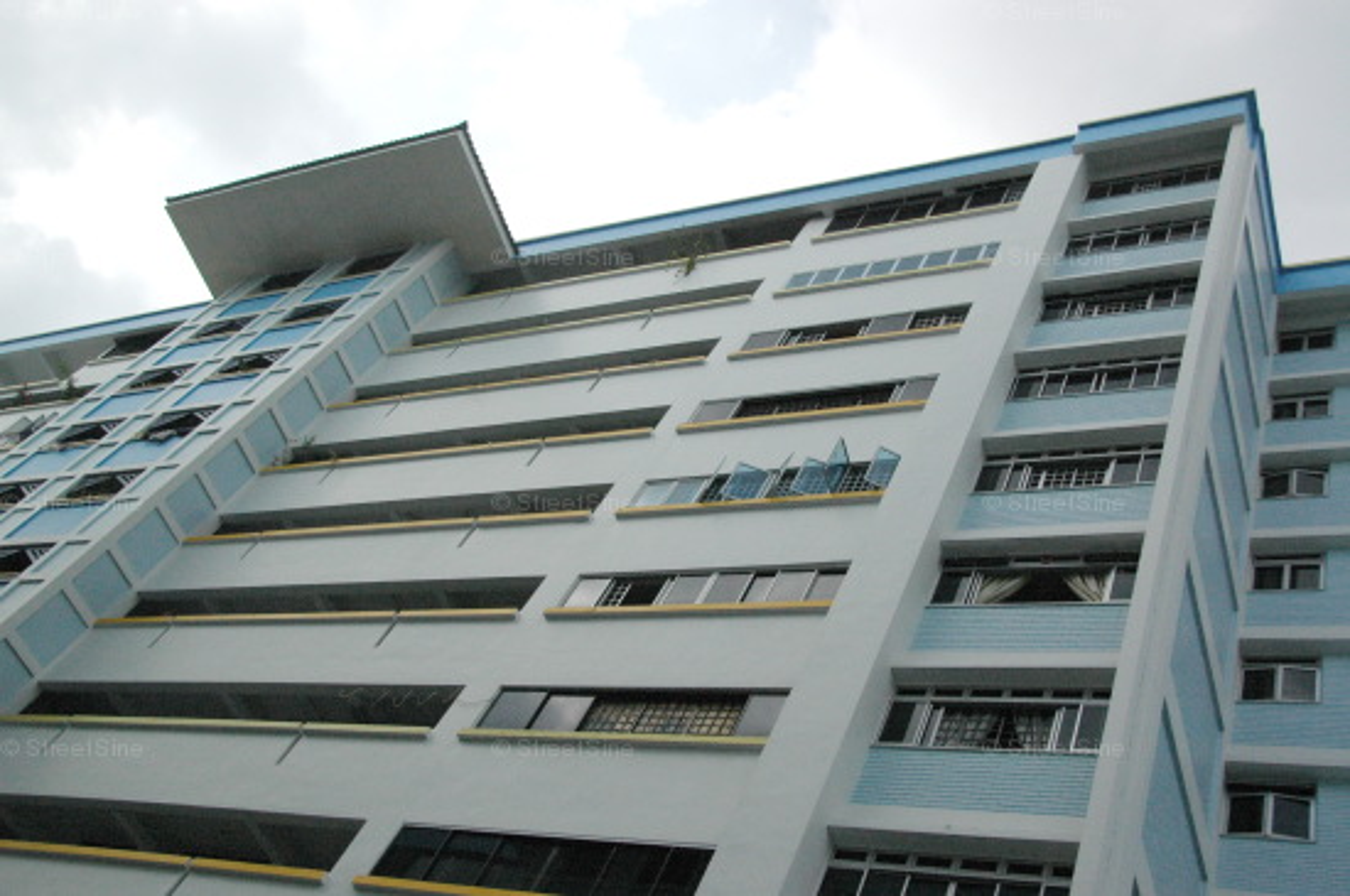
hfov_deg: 53.2
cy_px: 448
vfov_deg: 36.8
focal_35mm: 36
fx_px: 1348
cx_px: 675
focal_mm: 24
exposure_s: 1/8000
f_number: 4
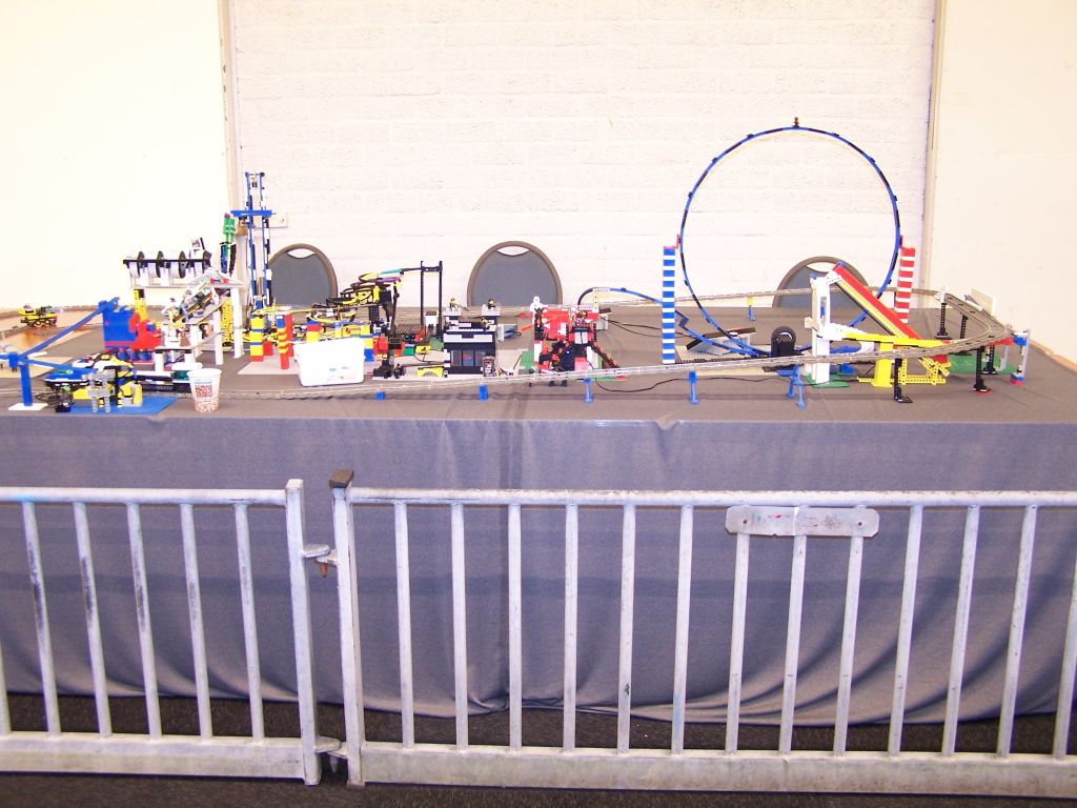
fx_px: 1182
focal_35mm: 38
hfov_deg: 49.0
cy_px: 404
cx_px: 538
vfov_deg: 37.7
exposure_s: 1/4
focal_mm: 6.3
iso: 140
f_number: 2.8
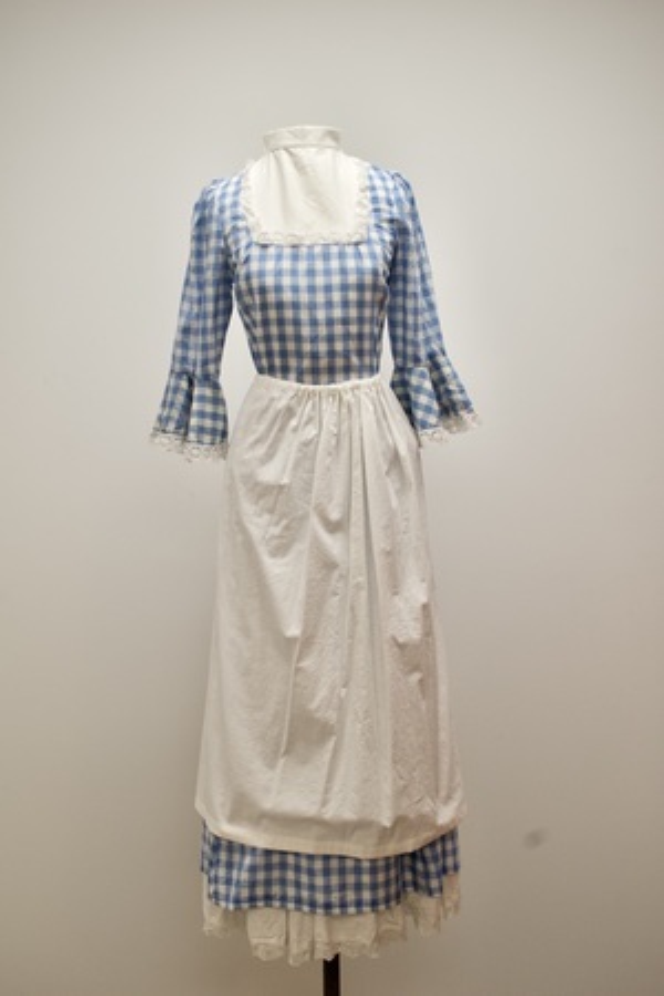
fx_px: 1120
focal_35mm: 40
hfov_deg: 33.0
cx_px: 332
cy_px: 498
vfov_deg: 47.9
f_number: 8
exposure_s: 1/60
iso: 800
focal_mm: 27
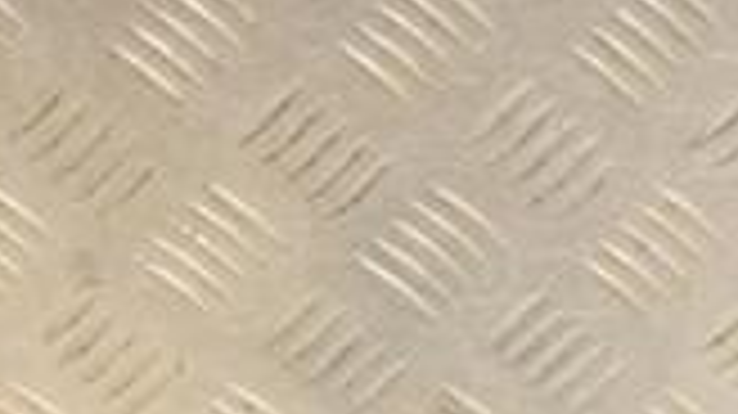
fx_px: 3598
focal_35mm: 184
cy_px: 742
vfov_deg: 6.4
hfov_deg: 11.5
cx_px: 868
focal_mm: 32
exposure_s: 1/200
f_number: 6.3
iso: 800
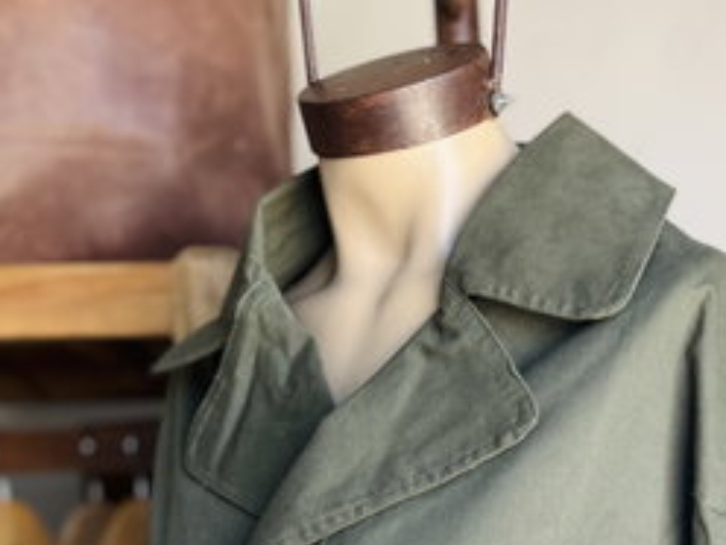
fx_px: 1174
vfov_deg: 23.4
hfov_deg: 33.7
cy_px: 687
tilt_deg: -9.0
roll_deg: +3.0
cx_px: 539
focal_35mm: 56
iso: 40
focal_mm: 5.1
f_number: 1.6
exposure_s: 1/134
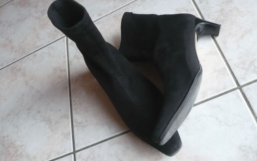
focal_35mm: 38
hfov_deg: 51.5
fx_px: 266
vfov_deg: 33.5
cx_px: 131
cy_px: 70
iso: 200
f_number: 2.8
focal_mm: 5.8
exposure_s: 1/30
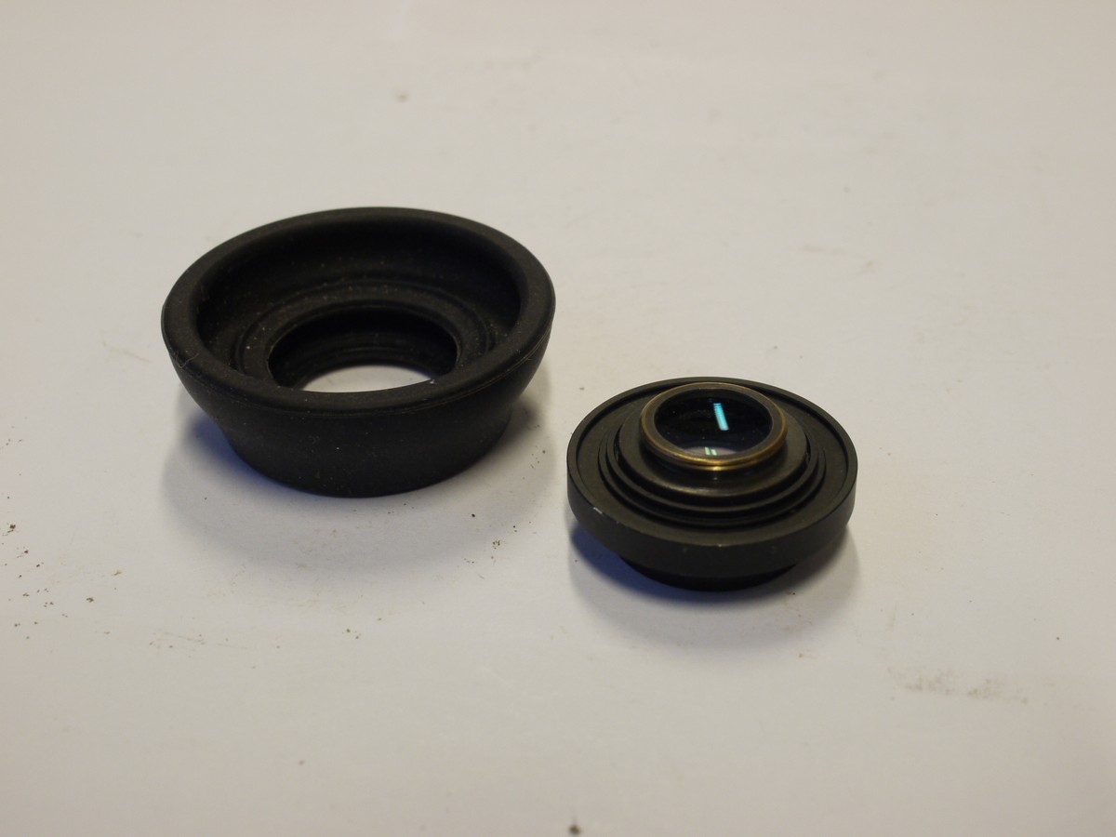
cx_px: 558
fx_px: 1934
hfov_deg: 32.2
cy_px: 418
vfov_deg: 24.4
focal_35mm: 60
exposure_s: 1/15
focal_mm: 30
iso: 400
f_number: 10
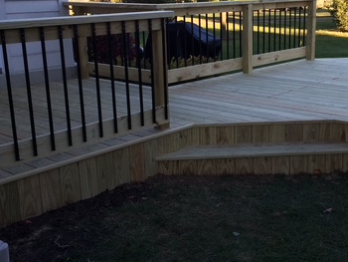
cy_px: 121
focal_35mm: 53
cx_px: 232
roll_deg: +0.4
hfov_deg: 35.8
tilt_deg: -14.6
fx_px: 533
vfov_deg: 27.5
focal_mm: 4.15
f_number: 2.2
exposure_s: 1/383
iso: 32
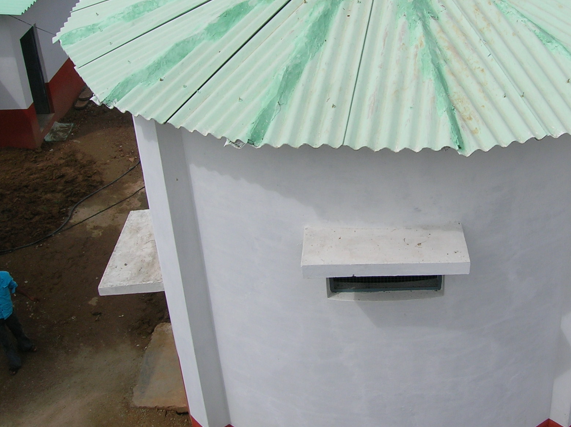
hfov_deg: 37.8
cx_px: 378
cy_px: 150
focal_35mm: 50
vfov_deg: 28.9
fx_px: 824
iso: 50
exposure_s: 1/880
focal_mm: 5.7
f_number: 4.9
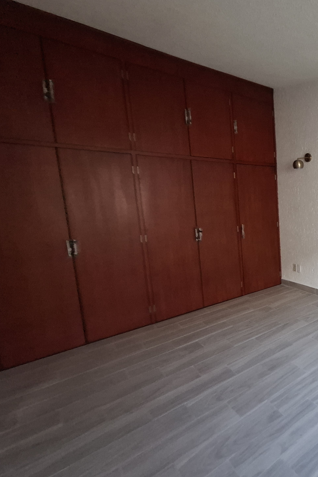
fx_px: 252
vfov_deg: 86.9
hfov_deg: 51.7
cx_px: 318
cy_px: 238
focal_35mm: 19
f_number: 2.2
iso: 320
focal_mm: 1.74
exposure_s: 1/24
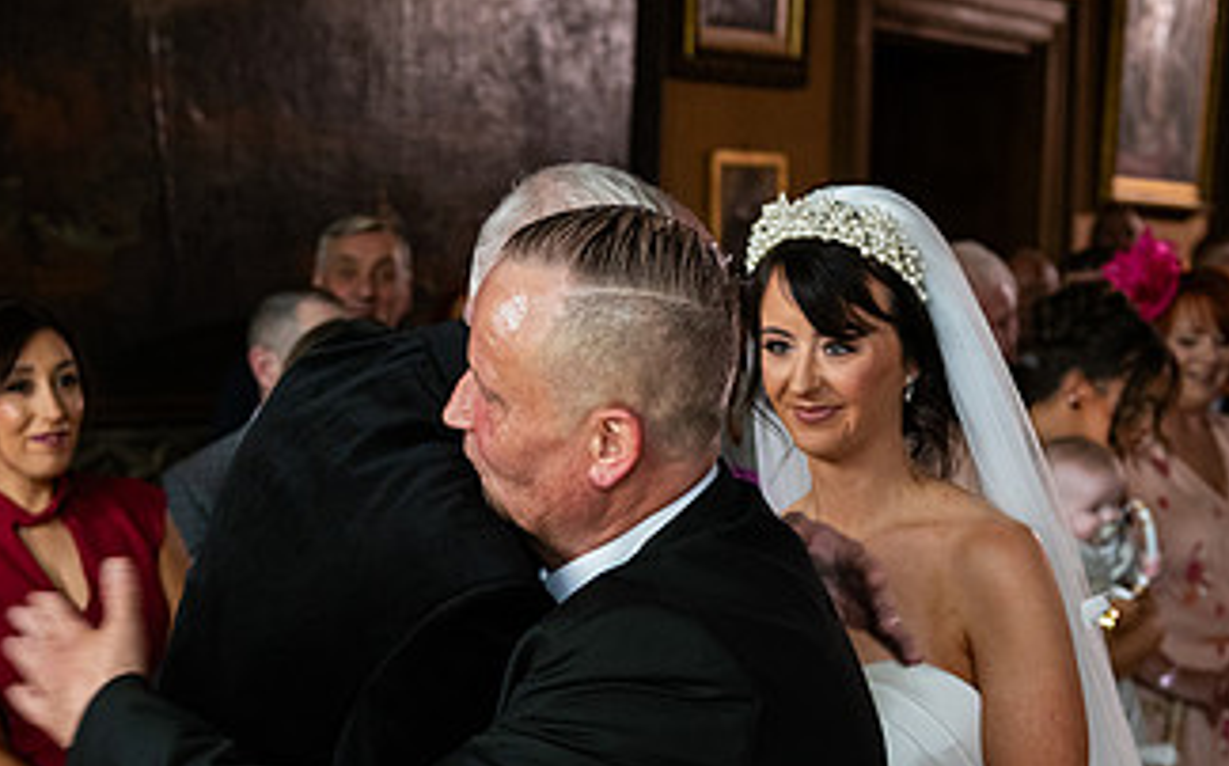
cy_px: 696
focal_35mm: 73
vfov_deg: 17.5
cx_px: 455
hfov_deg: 28.1
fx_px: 2443
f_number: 3.5
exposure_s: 1/160
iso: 800
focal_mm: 40
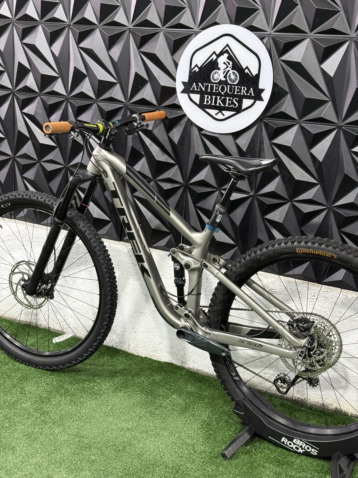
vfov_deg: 39.7
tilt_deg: -14.5
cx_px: 179
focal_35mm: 48
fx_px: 662
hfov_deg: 30.3
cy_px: 239
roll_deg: -3.8
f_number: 1.78
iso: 250
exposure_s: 1/60
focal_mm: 6.76
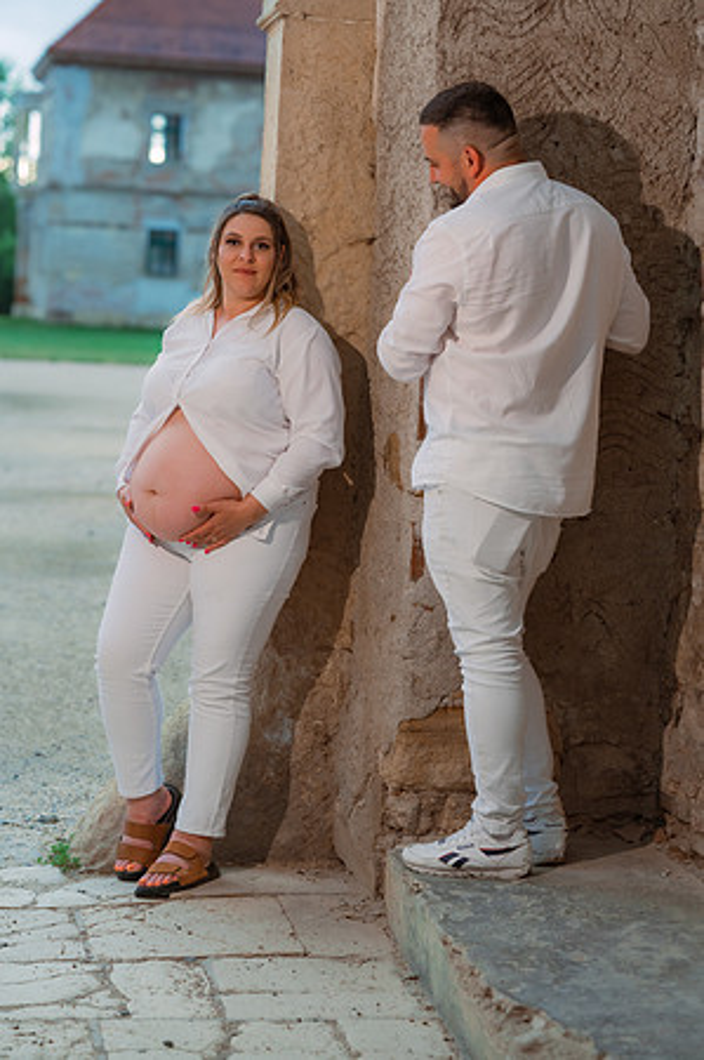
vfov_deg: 23.9
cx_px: 352
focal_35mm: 85
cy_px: 530
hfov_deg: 16.0
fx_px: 2499
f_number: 3.2
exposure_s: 1/200
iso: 1600
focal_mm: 85
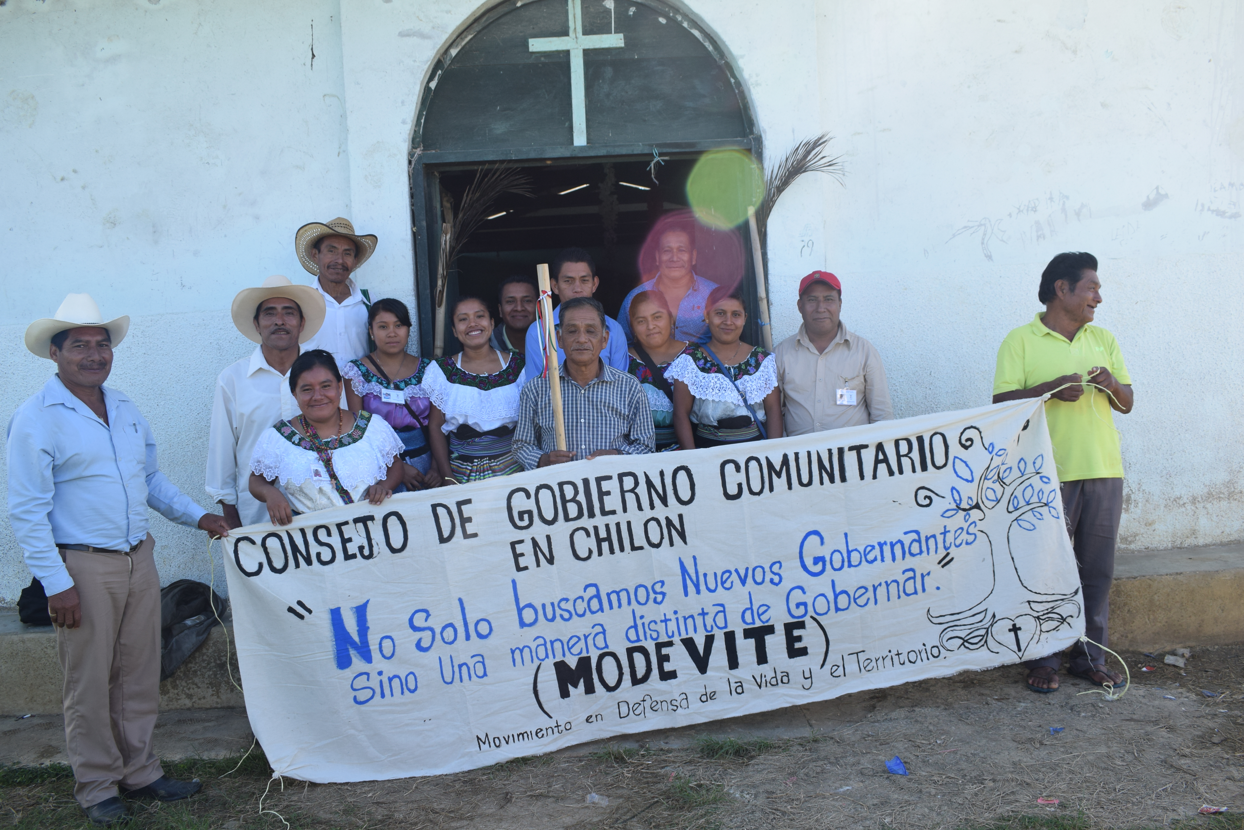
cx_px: 622
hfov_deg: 57.2
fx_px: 1141
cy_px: 415
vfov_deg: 40.0
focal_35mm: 33
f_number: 8
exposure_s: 1/250
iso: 400
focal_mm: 22
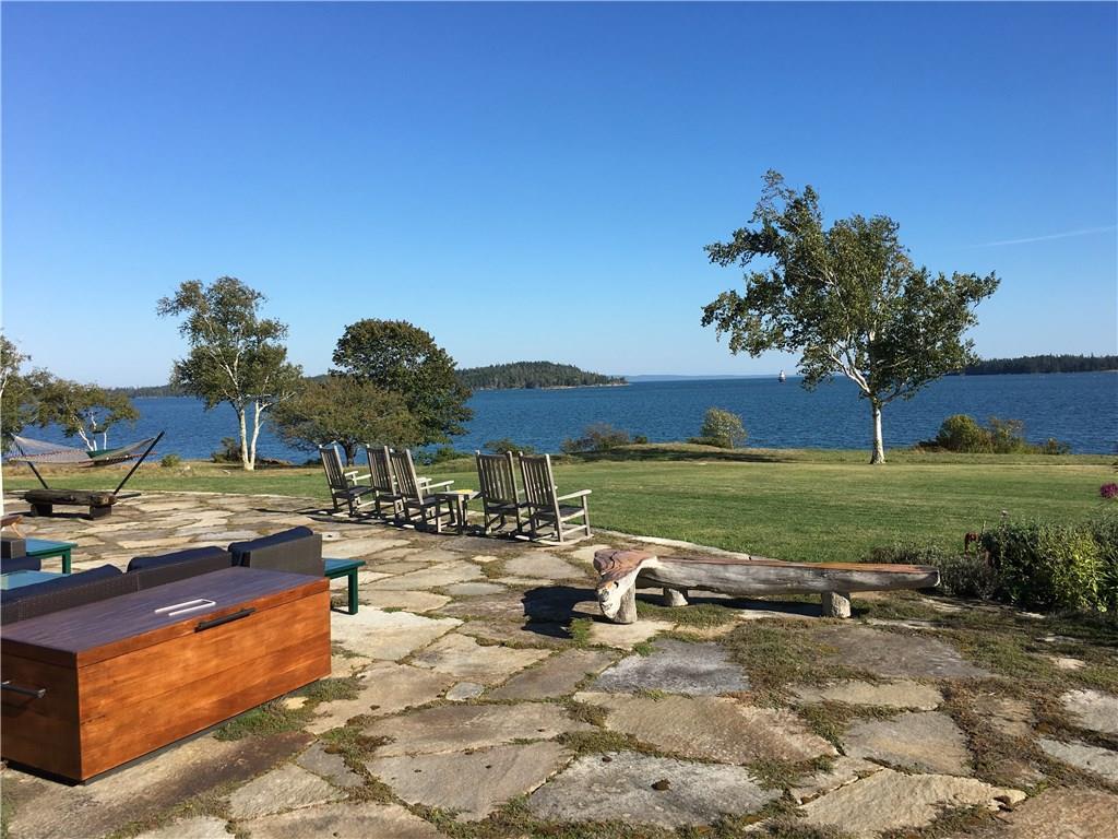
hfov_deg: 61.7
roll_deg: +1.2
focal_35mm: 29
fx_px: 937
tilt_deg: -2.0
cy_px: 420
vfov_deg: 48.2
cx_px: 559
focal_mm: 4.15
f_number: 2.2
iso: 25
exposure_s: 1/1508
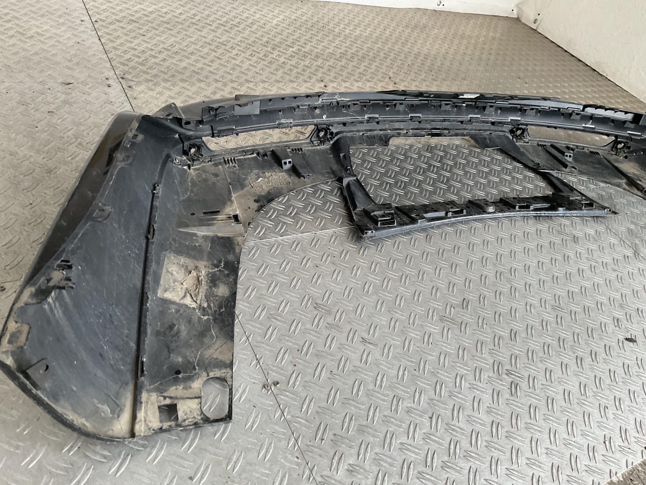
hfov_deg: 61.7
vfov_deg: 48.2
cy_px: 242
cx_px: 323
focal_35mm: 29
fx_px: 541
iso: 125
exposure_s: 1/60
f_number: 1.8
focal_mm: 3
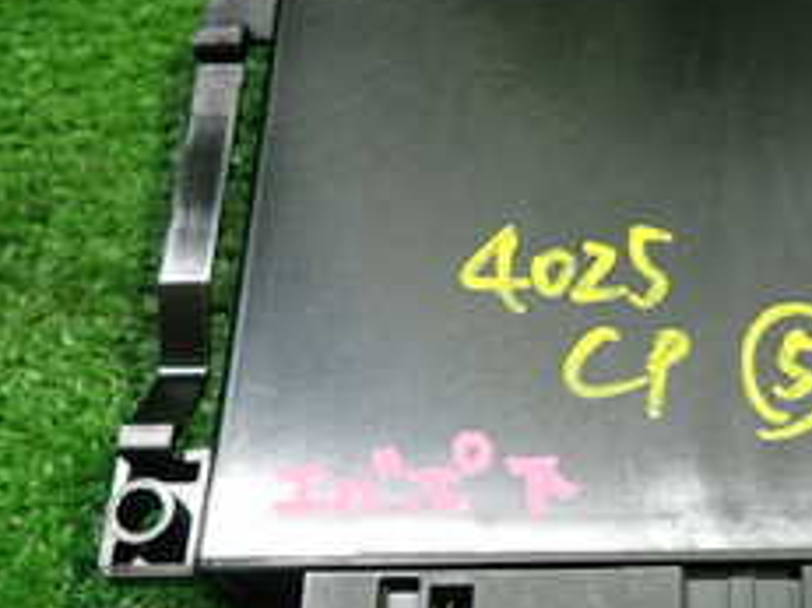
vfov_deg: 22.6
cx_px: 742
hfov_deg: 28.6
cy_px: 316
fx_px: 1524
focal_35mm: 65
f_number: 2
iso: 200
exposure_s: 1/50
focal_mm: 4.5
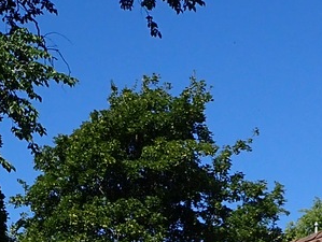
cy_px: 478
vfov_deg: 11.7
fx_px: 1062
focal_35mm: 114
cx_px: 71
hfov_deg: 17.1
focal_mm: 4.5
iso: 100
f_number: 8
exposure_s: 1/200
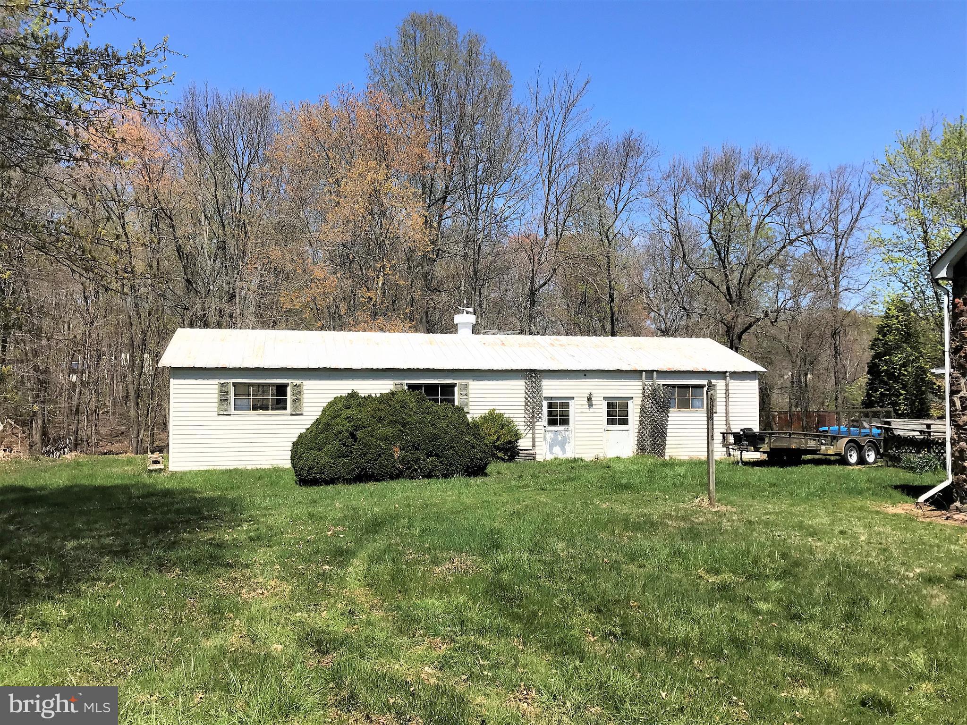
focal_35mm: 28
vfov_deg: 49.7
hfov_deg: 63.4
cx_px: 484
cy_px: 362
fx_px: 782
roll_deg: -0.4
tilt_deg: -0.5
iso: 20
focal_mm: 3.99
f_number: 1.8
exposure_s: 1/3425
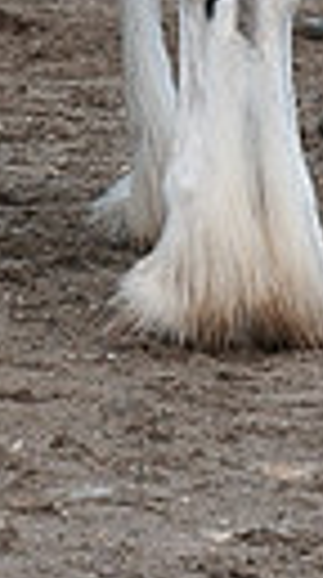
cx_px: -119
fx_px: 8975
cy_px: -358
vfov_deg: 3.7
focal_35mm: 586
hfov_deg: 2.1
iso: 640
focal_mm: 160
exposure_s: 1/1250
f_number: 5.6
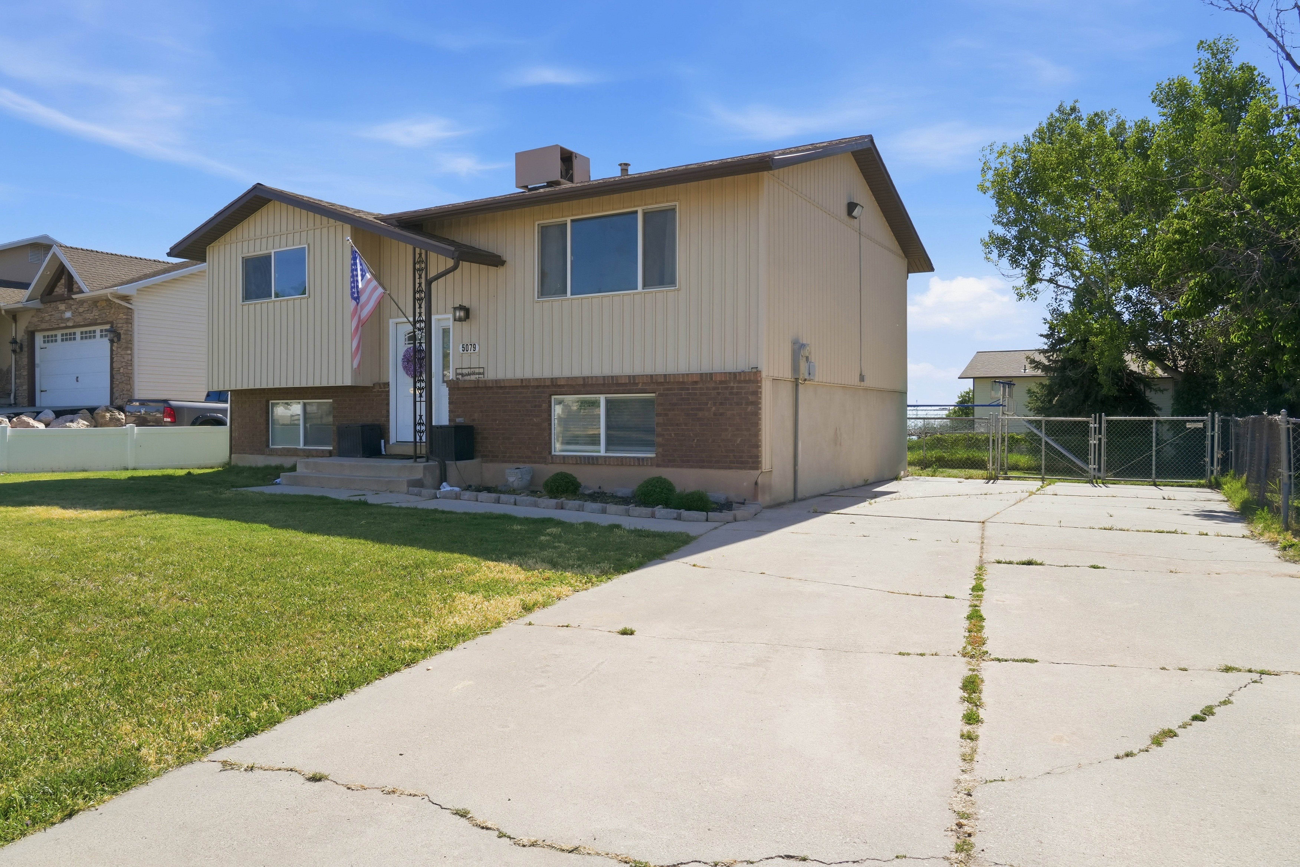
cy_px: 434
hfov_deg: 73.7
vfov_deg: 53.1
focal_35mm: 24
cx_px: 650
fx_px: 867
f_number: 8
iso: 800
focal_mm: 24
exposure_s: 1/2000
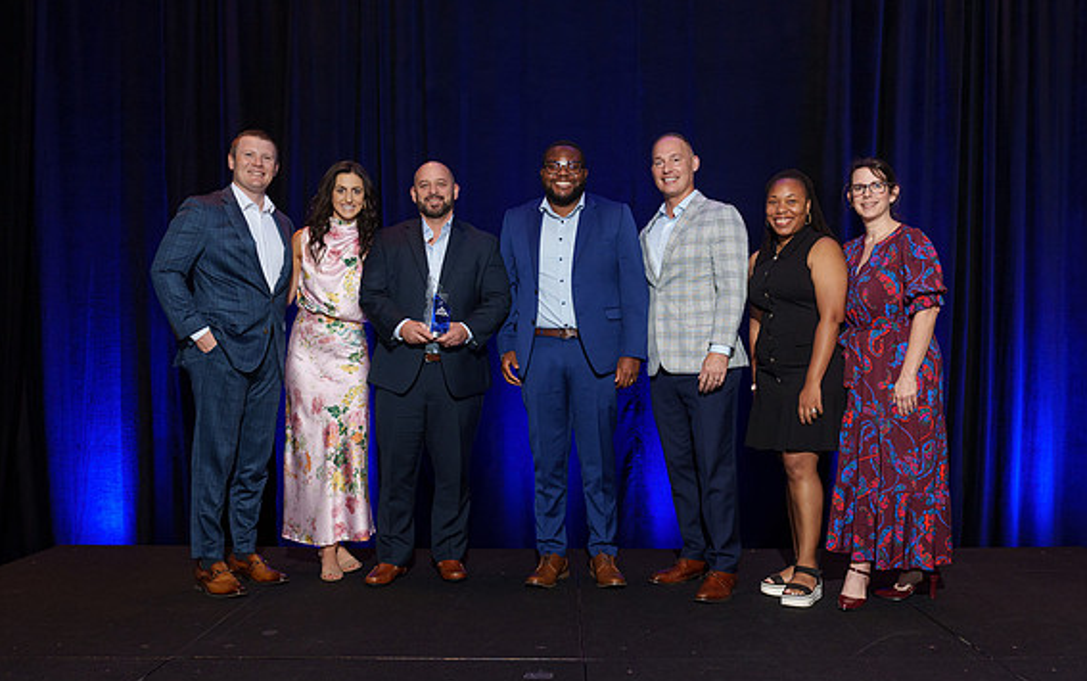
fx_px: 1008
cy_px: 376
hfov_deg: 56.6
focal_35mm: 34
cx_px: 583
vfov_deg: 37.3
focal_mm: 30
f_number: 5
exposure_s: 1/60
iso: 1000
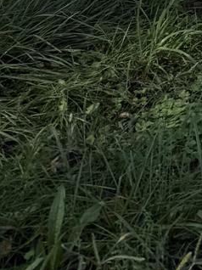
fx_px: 1356
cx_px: 488
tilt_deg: +7.9
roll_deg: -1.8
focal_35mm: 174
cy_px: -656
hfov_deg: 7.9
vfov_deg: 8.5
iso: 80
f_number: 1.78
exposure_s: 1/2525
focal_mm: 6.76
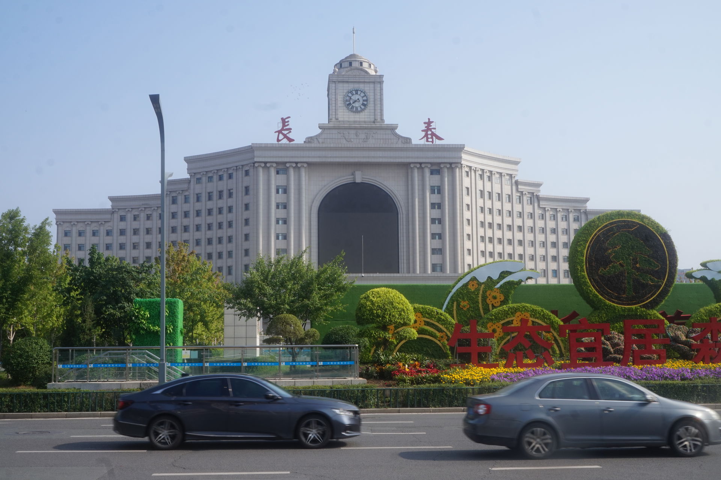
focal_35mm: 40
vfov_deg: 33.0
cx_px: 360
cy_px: 240
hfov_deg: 47.9
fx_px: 811
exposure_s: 1/80
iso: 100
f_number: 14
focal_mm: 27
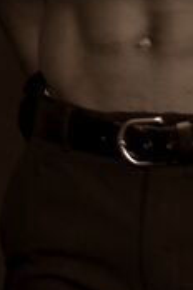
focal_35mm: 546
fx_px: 4390
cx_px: 157
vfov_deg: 3.8
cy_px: -17
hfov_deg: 2.5
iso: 100
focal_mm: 100
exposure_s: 1/60
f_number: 16
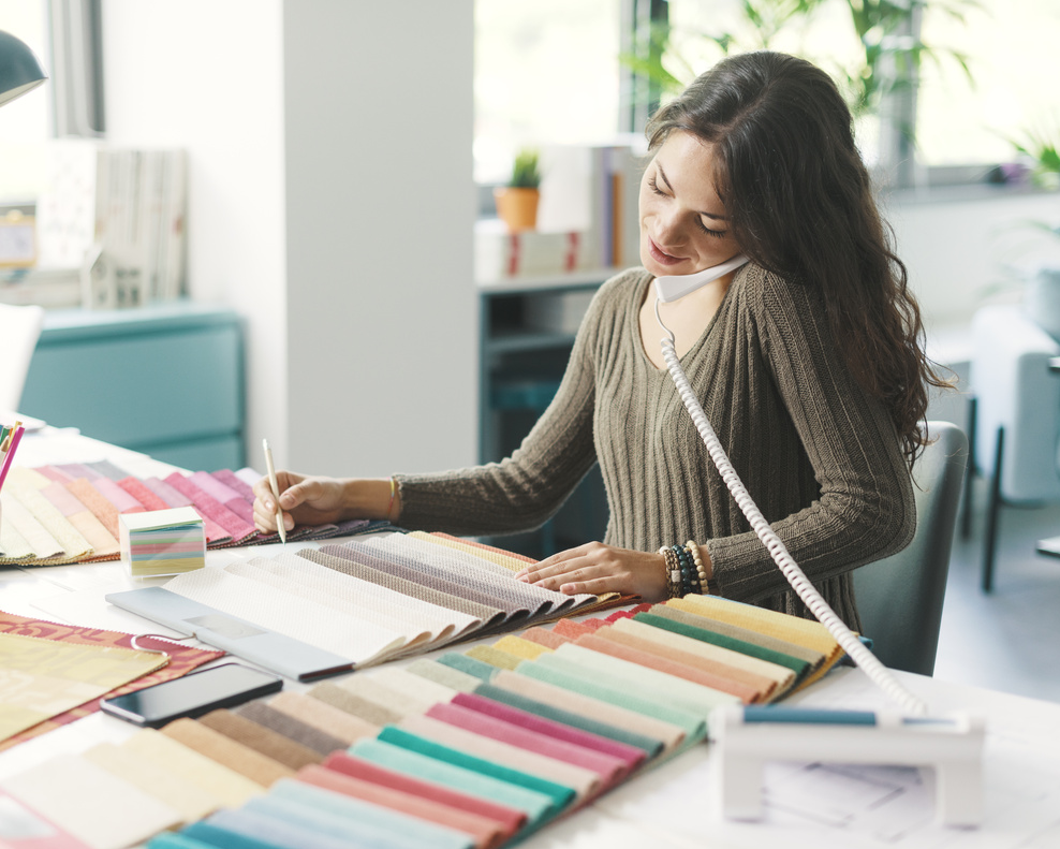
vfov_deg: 26.7
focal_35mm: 57
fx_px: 1789
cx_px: 463
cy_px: 423
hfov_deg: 33.0
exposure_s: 1/100
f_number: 2.2
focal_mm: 50
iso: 320
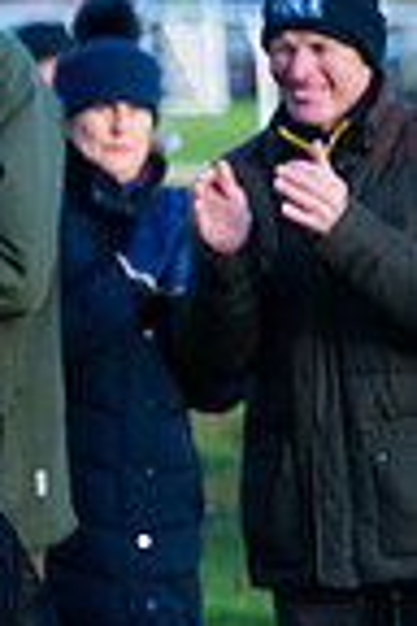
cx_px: -980
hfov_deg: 2.8
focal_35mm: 478
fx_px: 8305
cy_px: 28
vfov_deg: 4.3
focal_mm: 105
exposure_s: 1/2000
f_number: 3.5
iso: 320
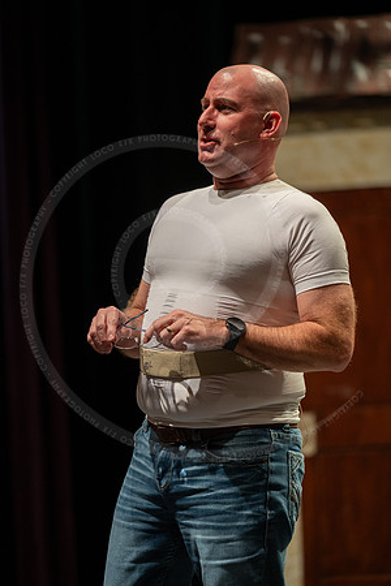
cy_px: 293
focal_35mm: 150
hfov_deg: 9.1
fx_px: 2444
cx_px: 196
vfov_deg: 13.7
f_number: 2.8
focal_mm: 150
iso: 2000
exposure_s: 1/250
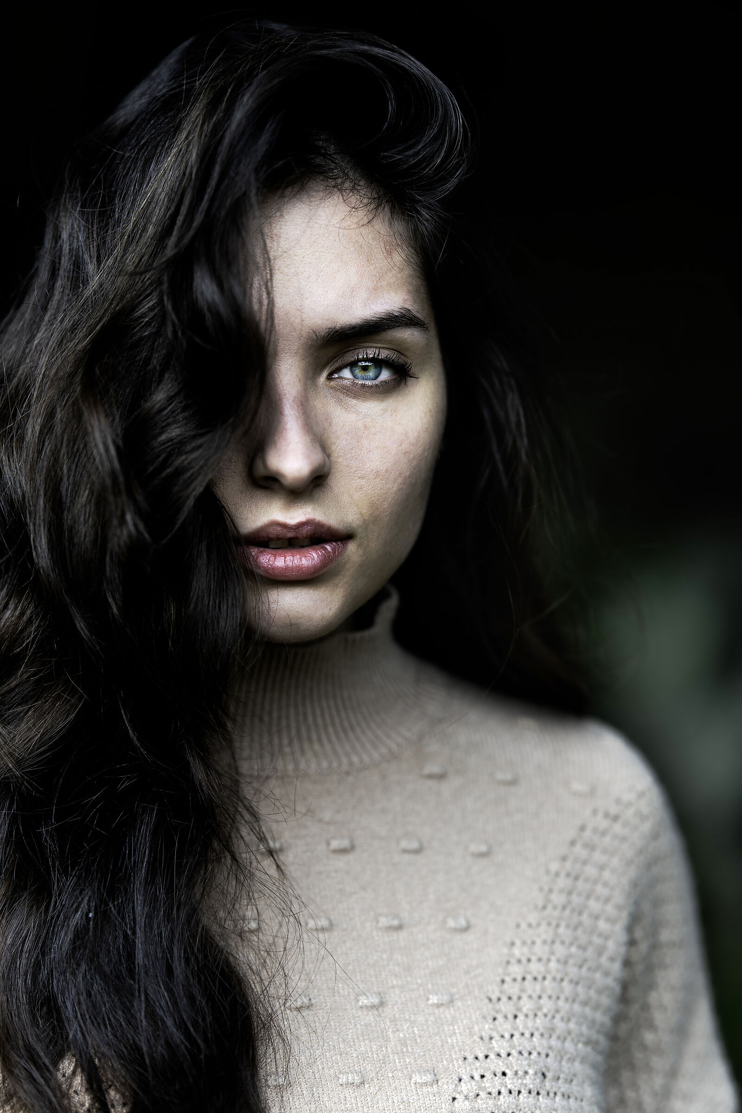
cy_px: 556
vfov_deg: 19.5
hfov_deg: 13.0
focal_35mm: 105
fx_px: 3246
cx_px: 371
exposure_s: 1/200
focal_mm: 105
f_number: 2.5
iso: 100
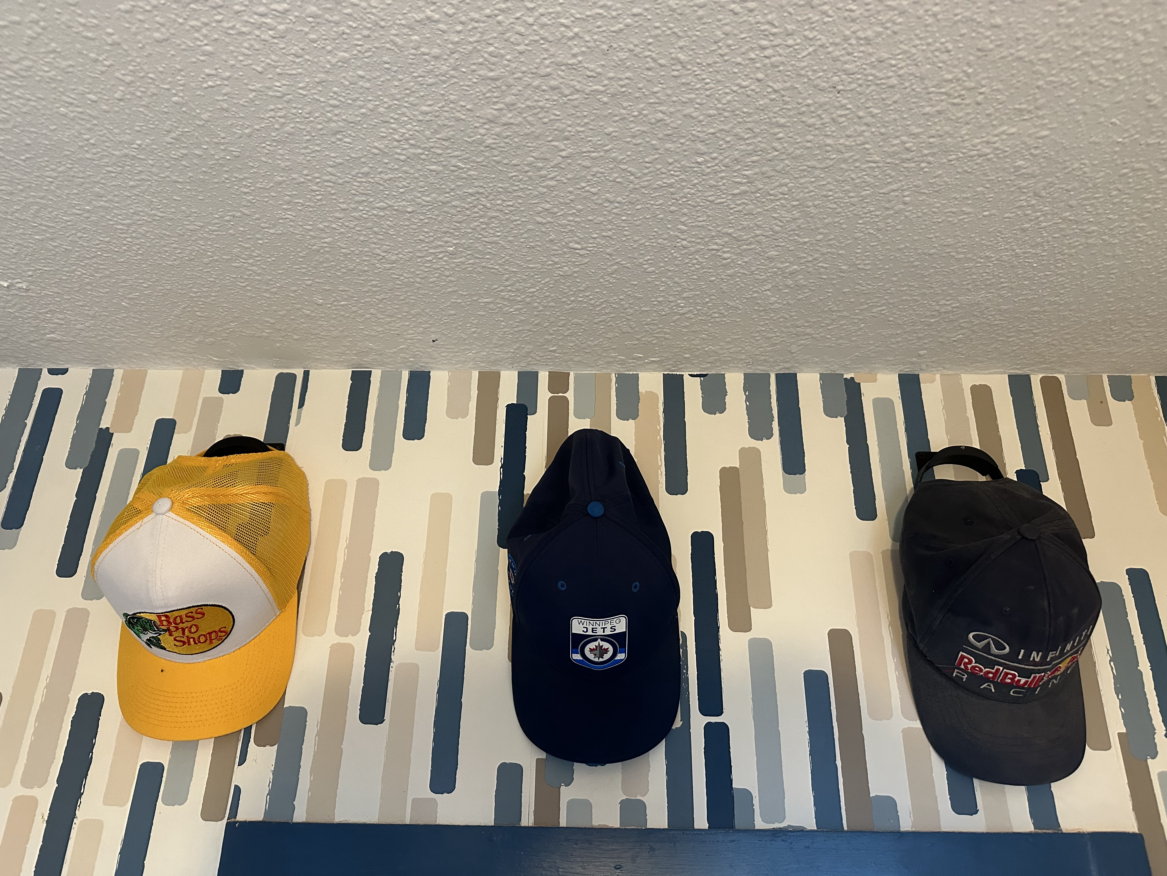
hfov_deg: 71.6
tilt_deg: +23.7
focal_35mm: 24
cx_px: 584
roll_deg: -1.5
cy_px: 438
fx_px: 809
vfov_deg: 56.8
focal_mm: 6.86
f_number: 1.78
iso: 500
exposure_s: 1/60
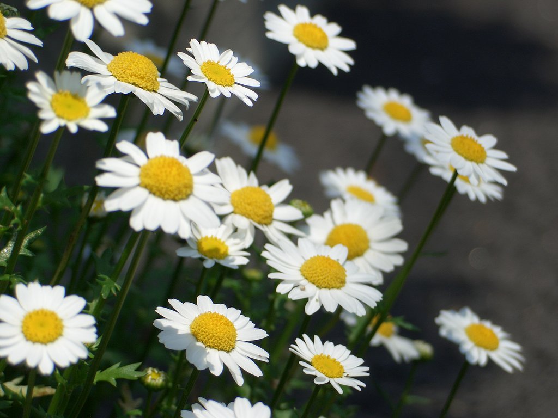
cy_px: 209
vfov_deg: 14.9
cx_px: 279
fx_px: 1596
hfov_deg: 19.8
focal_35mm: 99
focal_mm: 21.3
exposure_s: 1/800
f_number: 3.8
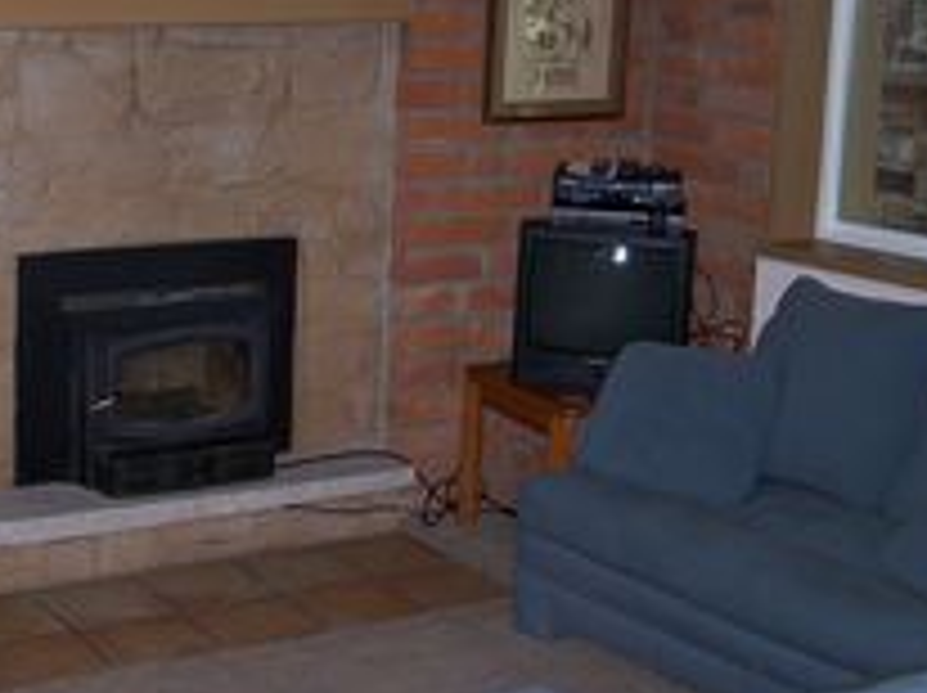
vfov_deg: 21.5
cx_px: 230
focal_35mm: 68
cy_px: 248
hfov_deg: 28.2
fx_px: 1819
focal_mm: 6.3
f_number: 2.8
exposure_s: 1/60
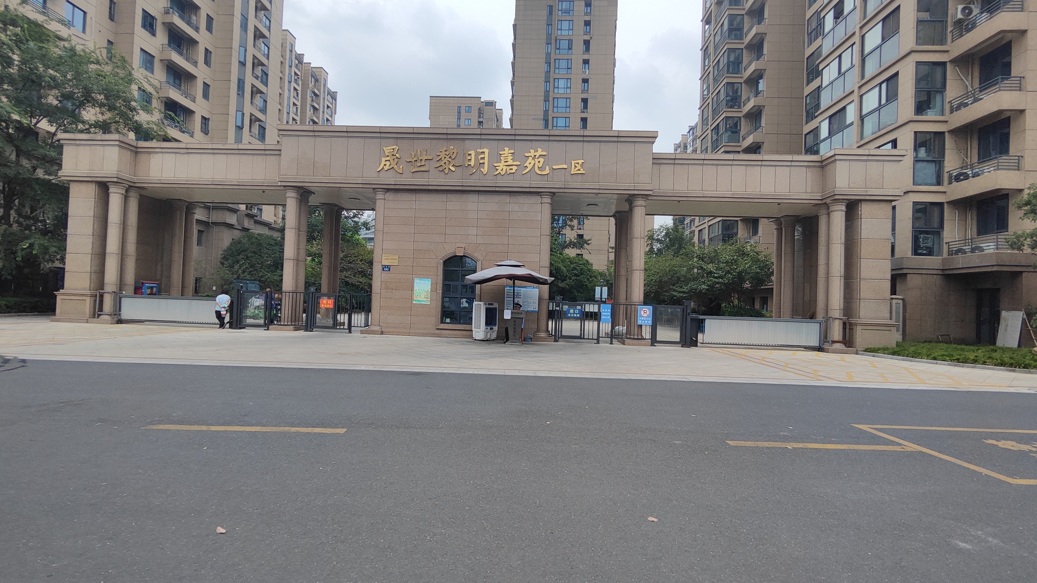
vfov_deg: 61.0
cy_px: 296
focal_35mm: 18
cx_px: 506
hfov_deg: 92.6
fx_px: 495
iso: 50
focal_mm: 2.13
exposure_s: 1/387
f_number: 2.4
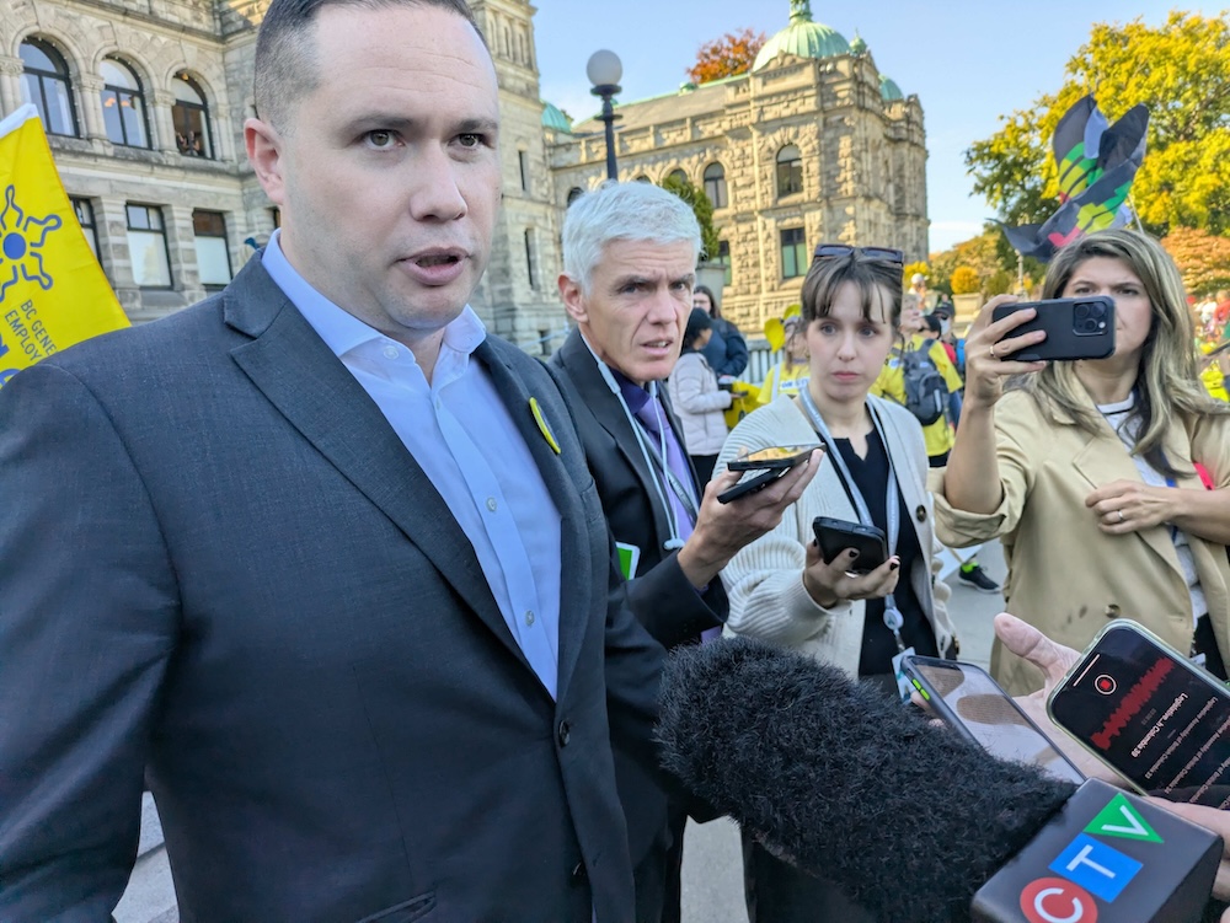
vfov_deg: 54.9
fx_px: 889
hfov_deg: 69.4
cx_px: 615
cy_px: 462
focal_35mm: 25
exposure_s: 1/677
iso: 56
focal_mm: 5.43
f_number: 1.89
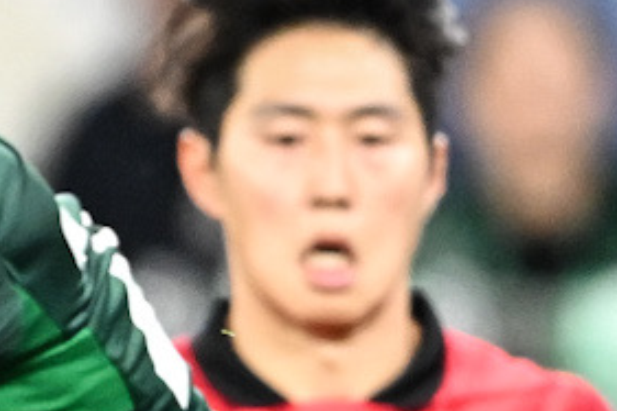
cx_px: 804
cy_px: 920
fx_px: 49911
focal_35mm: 2914
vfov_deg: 0.5
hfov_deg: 0.7
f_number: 2.8
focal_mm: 400
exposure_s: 1/1000
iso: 1600
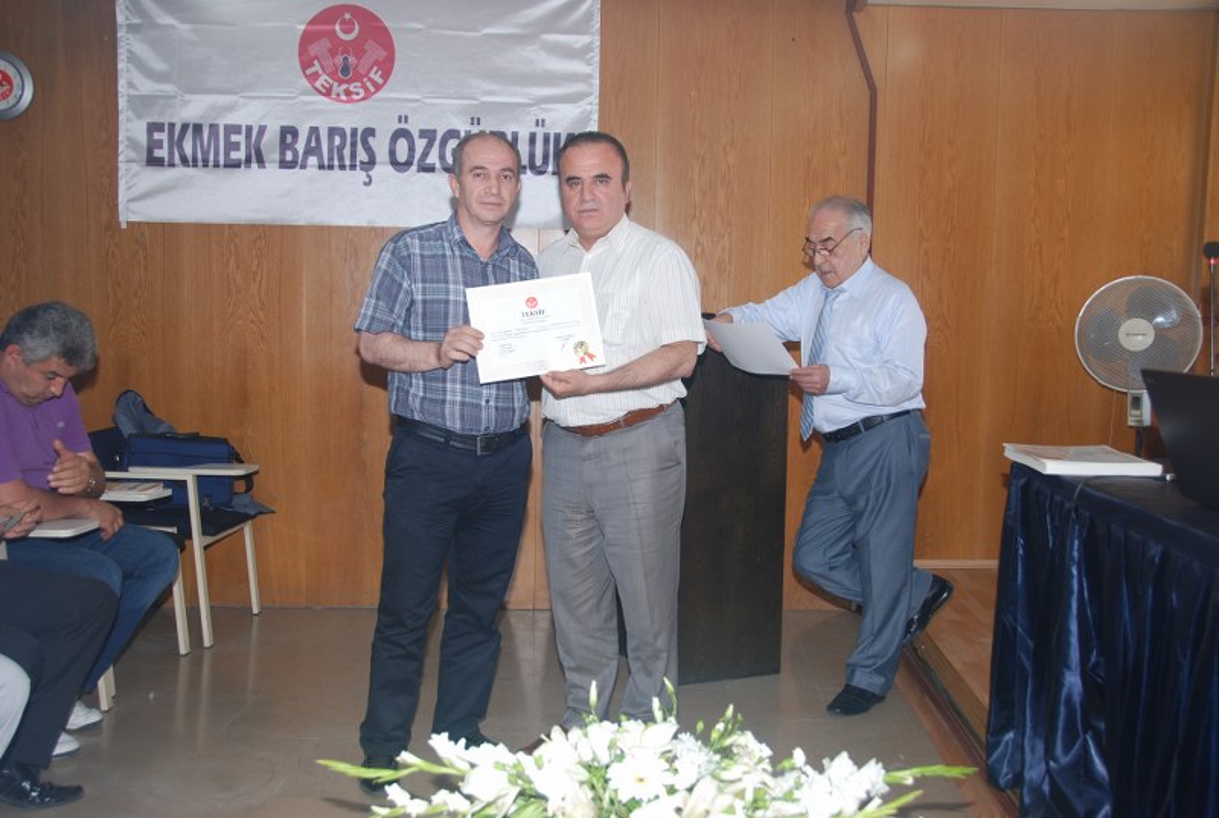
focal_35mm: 36
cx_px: 610
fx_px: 1221
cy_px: 409
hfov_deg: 53.0
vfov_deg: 37.0
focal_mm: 24
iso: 200
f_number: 4
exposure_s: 1/60
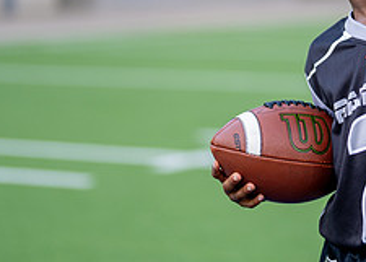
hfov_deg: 12.6
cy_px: 60
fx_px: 1633
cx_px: 378
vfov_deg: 9.2
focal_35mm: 157
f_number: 1.2
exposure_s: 1/1600
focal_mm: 50
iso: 100
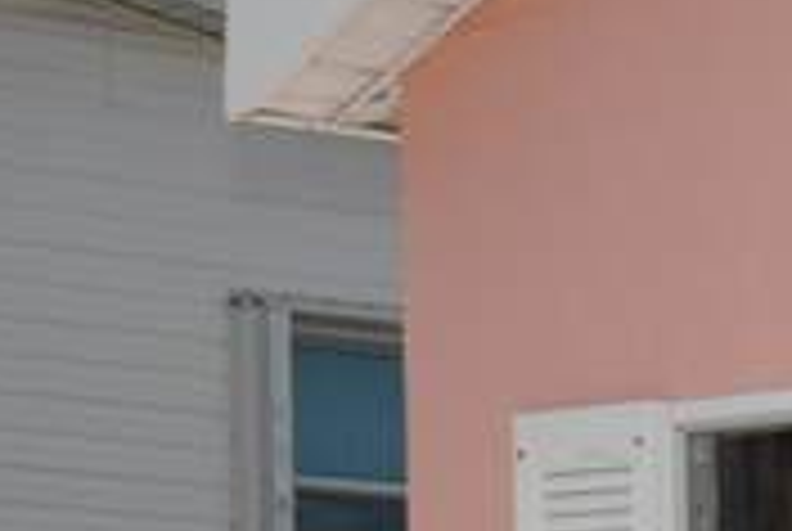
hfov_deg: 7.6
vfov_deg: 5.4
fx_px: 5289
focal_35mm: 240
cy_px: 1530
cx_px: 2246
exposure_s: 1/200
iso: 100
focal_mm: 22
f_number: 13
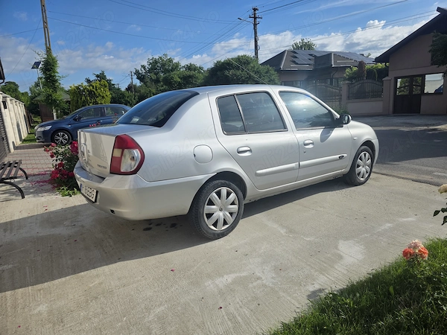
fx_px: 297
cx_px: 224
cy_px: 168
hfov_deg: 73.9
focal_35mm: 23
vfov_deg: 58.9
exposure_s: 1/7944
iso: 64
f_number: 1.7
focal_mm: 6.3
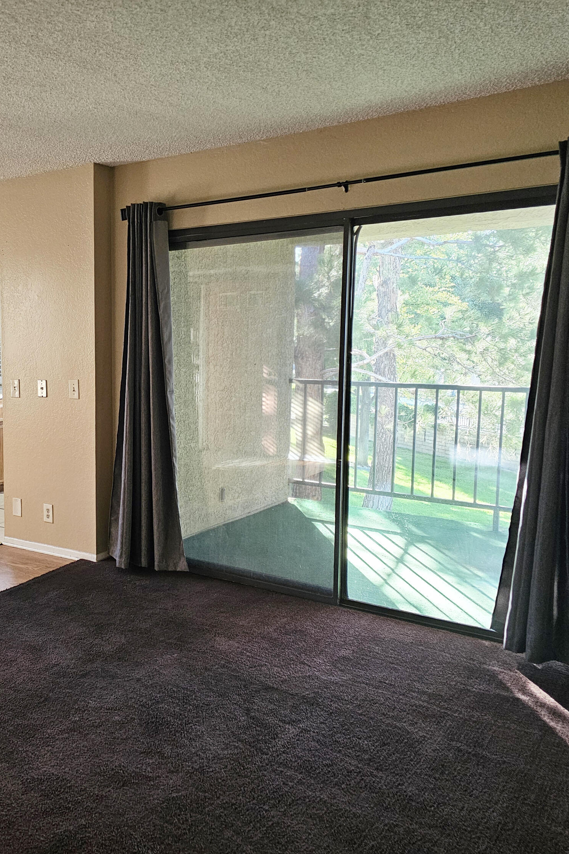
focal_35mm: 32
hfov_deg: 38.9
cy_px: 427
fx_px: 759
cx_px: 81
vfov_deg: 58.7
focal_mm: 6.3
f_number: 1.7
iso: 320
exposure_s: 1/120
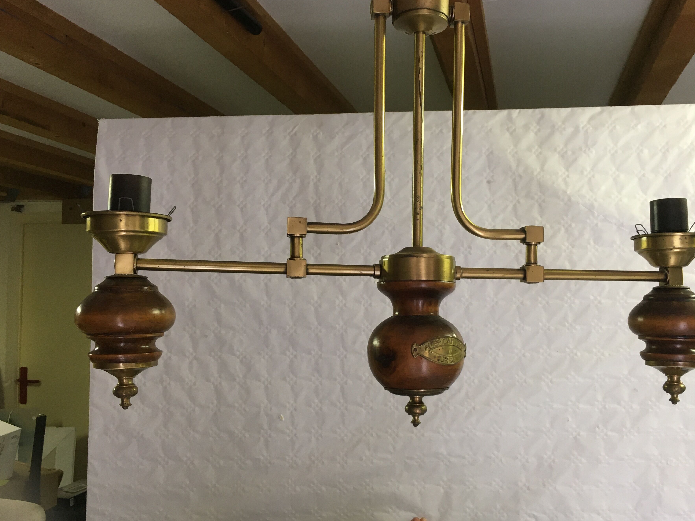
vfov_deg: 42.9
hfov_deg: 55.3
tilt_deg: +1.8
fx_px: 663
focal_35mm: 33
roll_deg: -0.6
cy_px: 272
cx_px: 380
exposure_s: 1/33
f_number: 2.2
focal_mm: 4.15
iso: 100
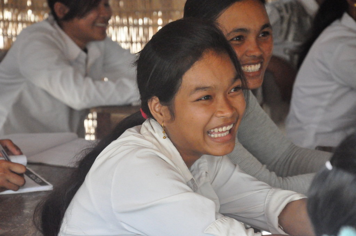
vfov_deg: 8.7
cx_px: 178
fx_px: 1556
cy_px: 118
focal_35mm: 158
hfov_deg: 13.1
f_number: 8
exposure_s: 1/250
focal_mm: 105
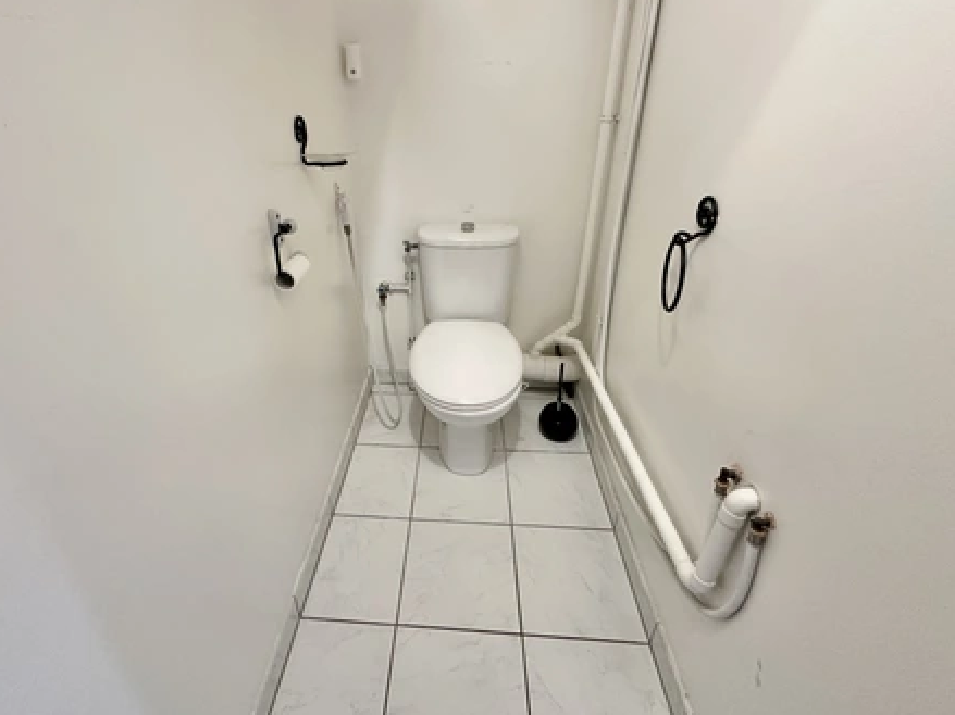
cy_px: 300
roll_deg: +0.6
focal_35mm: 17
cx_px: 427
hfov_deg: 90.7
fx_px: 469
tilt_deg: -25.1
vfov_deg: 74.2
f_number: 2.2
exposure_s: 1/50
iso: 320
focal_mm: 2.22
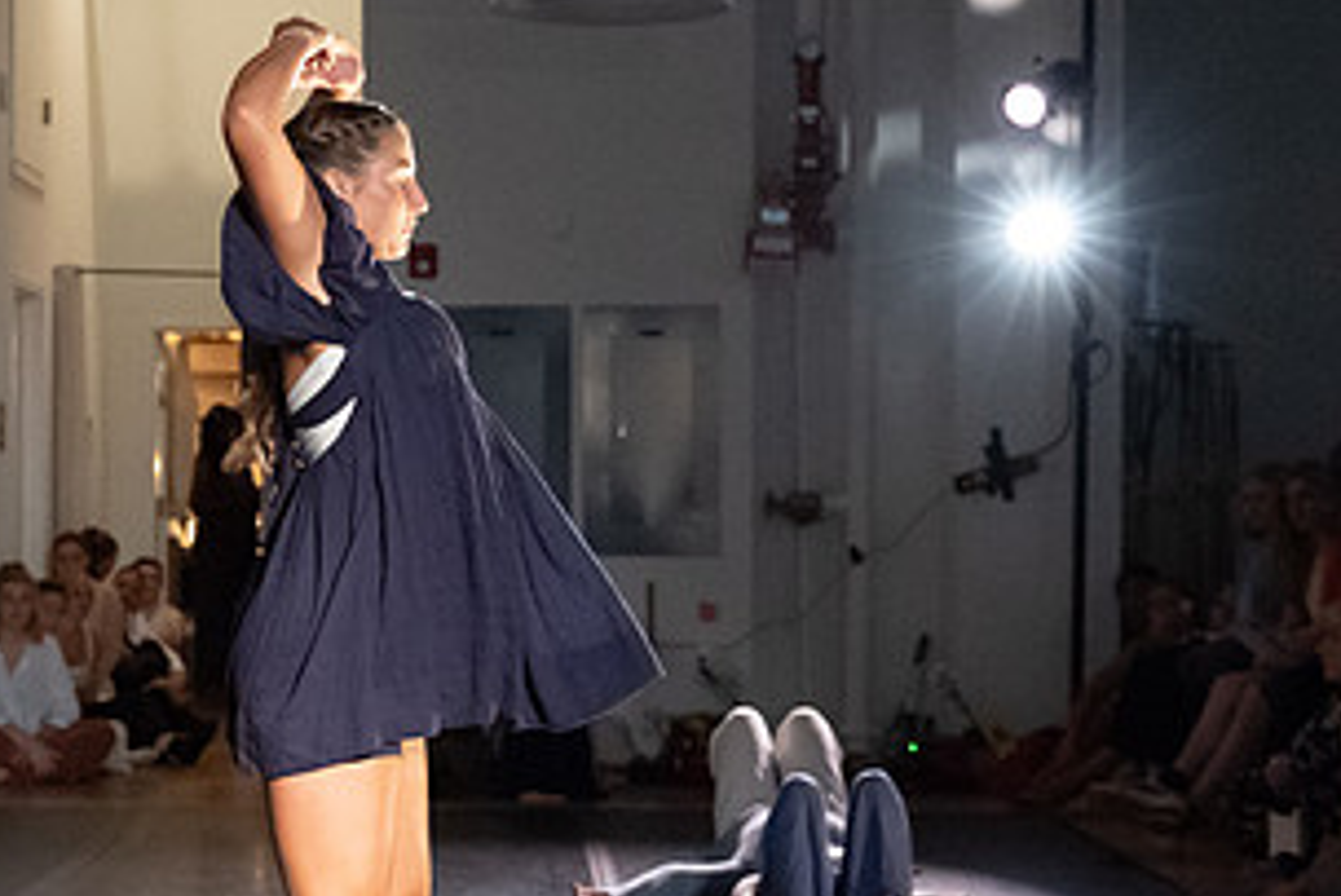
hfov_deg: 22.1
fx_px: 3391
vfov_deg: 15.0
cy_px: 527
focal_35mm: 91
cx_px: 263
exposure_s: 1/320
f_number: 3.5
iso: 6400
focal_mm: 35
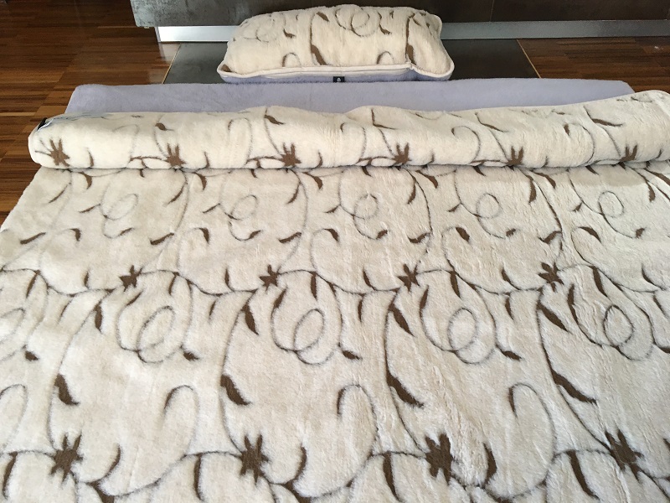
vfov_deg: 48.2
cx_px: 335
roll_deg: +0.4
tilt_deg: -43.7
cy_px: 252
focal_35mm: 29
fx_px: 561
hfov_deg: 61.7
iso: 50
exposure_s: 1/33
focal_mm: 4.15
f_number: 2.2
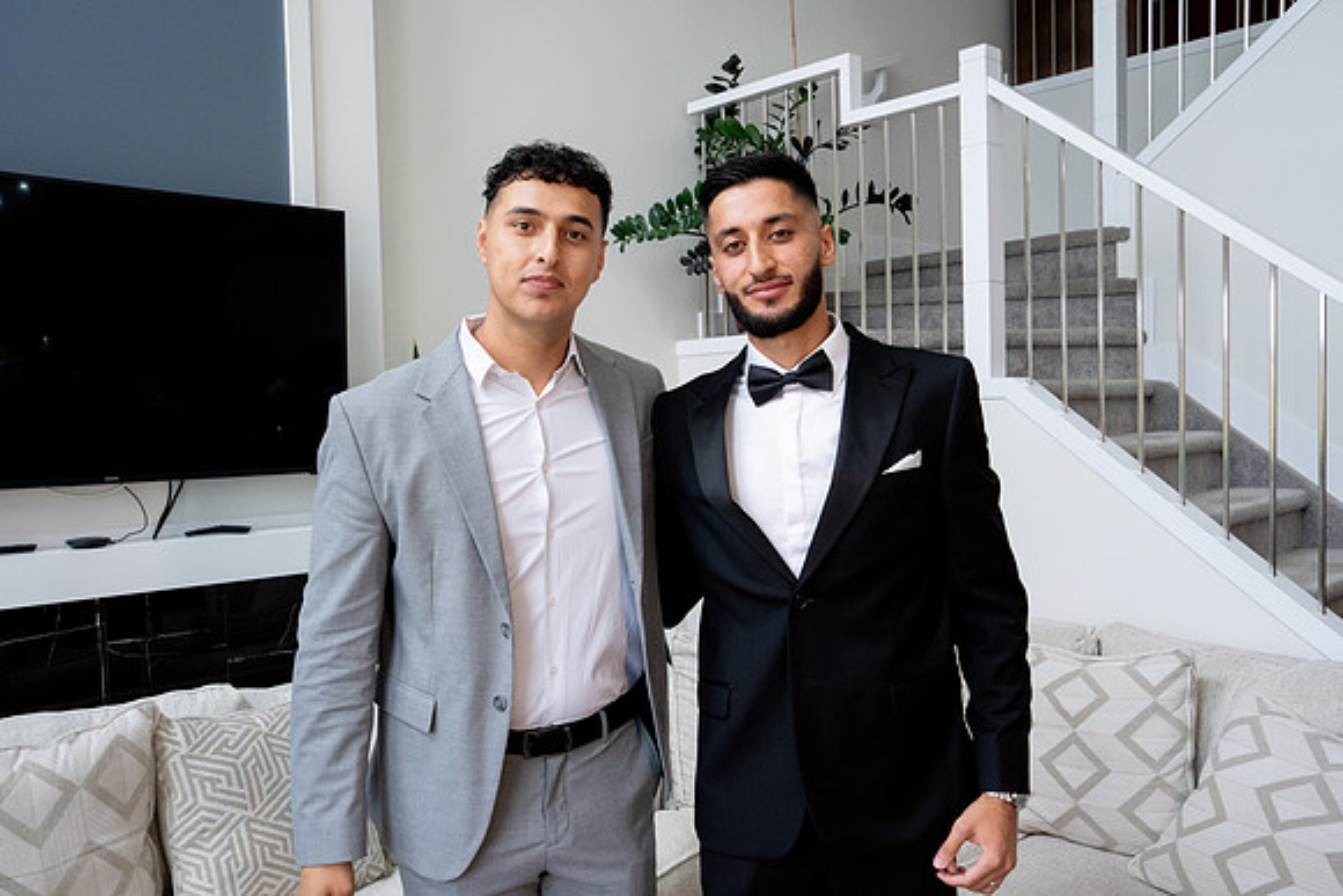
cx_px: 672
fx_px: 1119
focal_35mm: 30
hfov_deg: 61.9
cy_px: 448
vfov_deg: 43.6
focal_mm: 30
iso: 5000
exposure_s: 1/160
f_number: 9
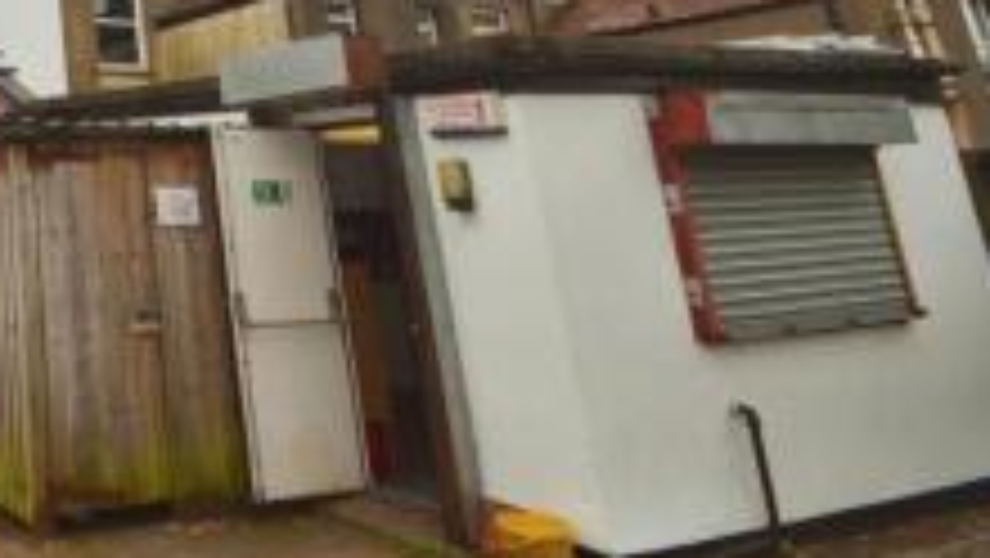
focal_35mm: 34
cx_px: -76
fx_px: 893
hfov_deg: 45.2
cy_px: -115
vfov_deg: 29.7
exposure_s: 1/200
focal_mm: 10
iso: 100
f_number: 9
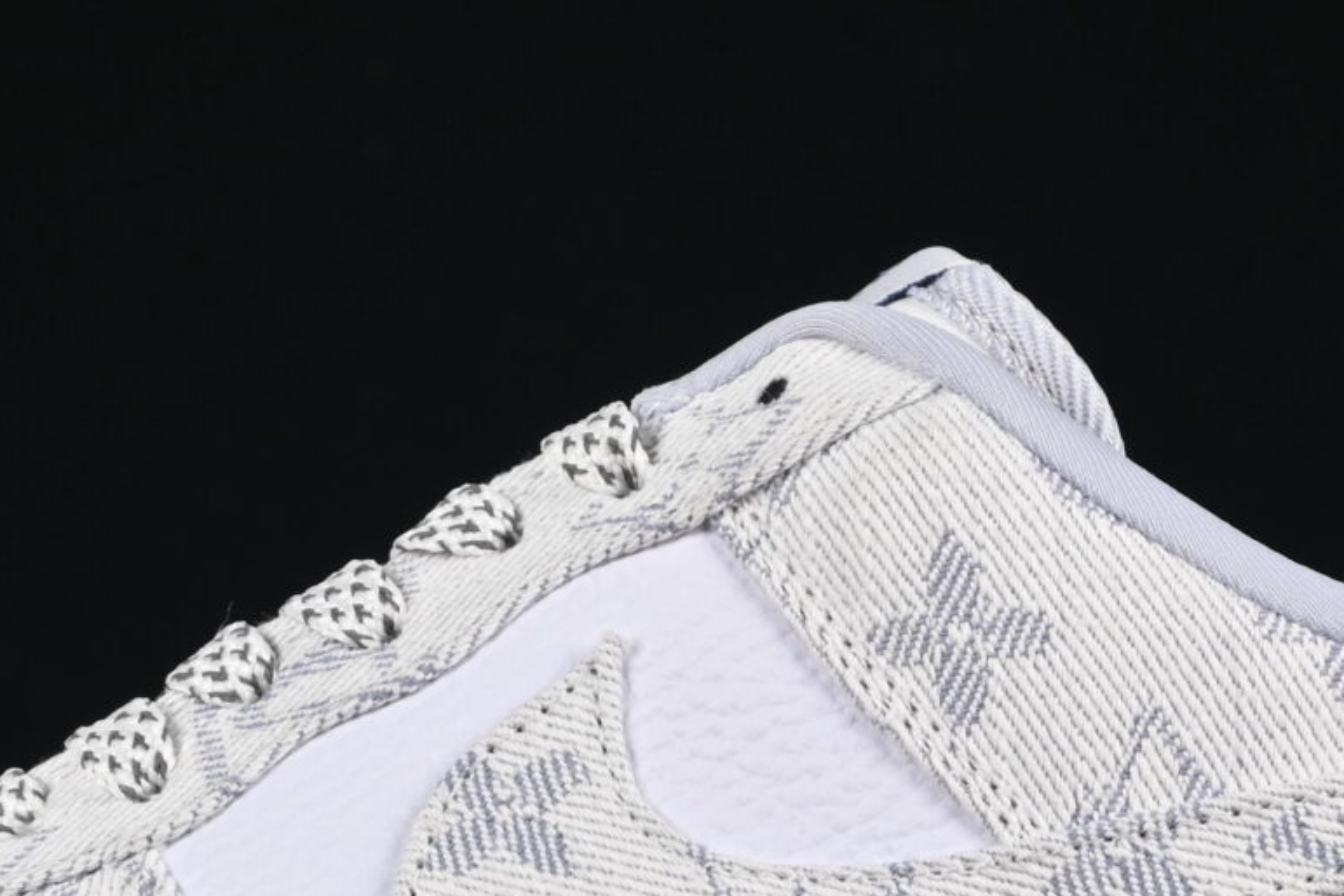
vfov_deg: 5.5
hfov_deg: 8.3
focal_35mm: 249
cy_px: 777
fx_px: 9295
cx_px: 537
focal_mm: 50
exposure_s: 1/80
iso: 160
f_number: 8
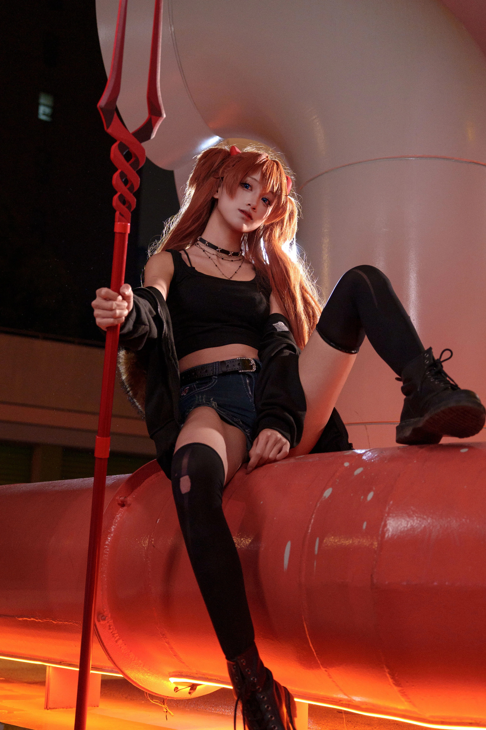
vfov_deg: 38.2
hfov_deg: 26.0
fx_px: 1053
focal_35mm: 52
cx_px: 243
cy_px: 365
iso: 1600
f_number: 2.8
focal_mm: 35
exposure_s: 1/500
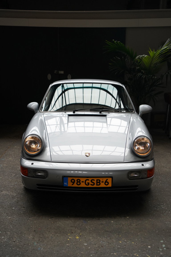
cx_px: 86
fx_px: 399
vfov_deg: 35.6
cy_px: 128
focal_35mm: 56
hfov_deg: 24.2
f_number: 4
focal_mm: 56
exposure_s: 1/2000
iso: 2000
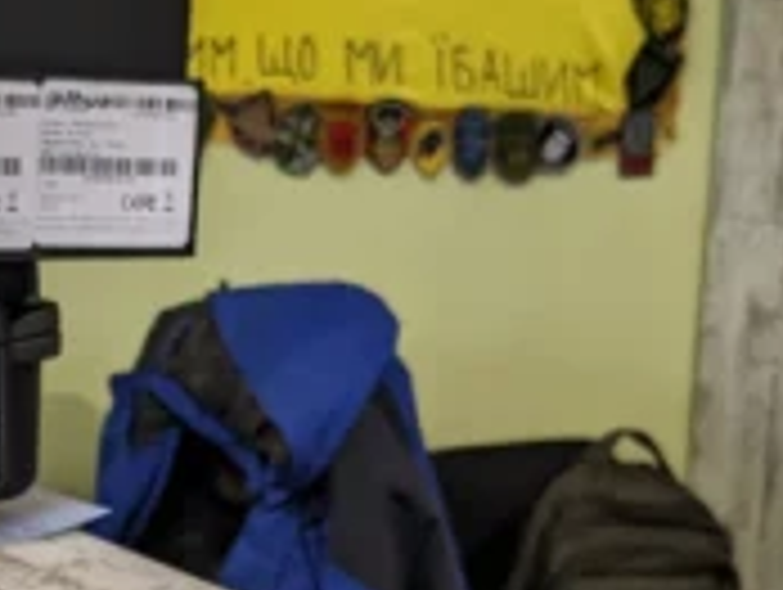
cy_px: 613
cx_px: 130
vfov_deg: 15.6
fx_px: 2107
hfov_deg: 20.8
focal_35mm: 93
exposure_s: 1/99.9
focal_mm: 4.38
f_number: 1.73
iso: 84
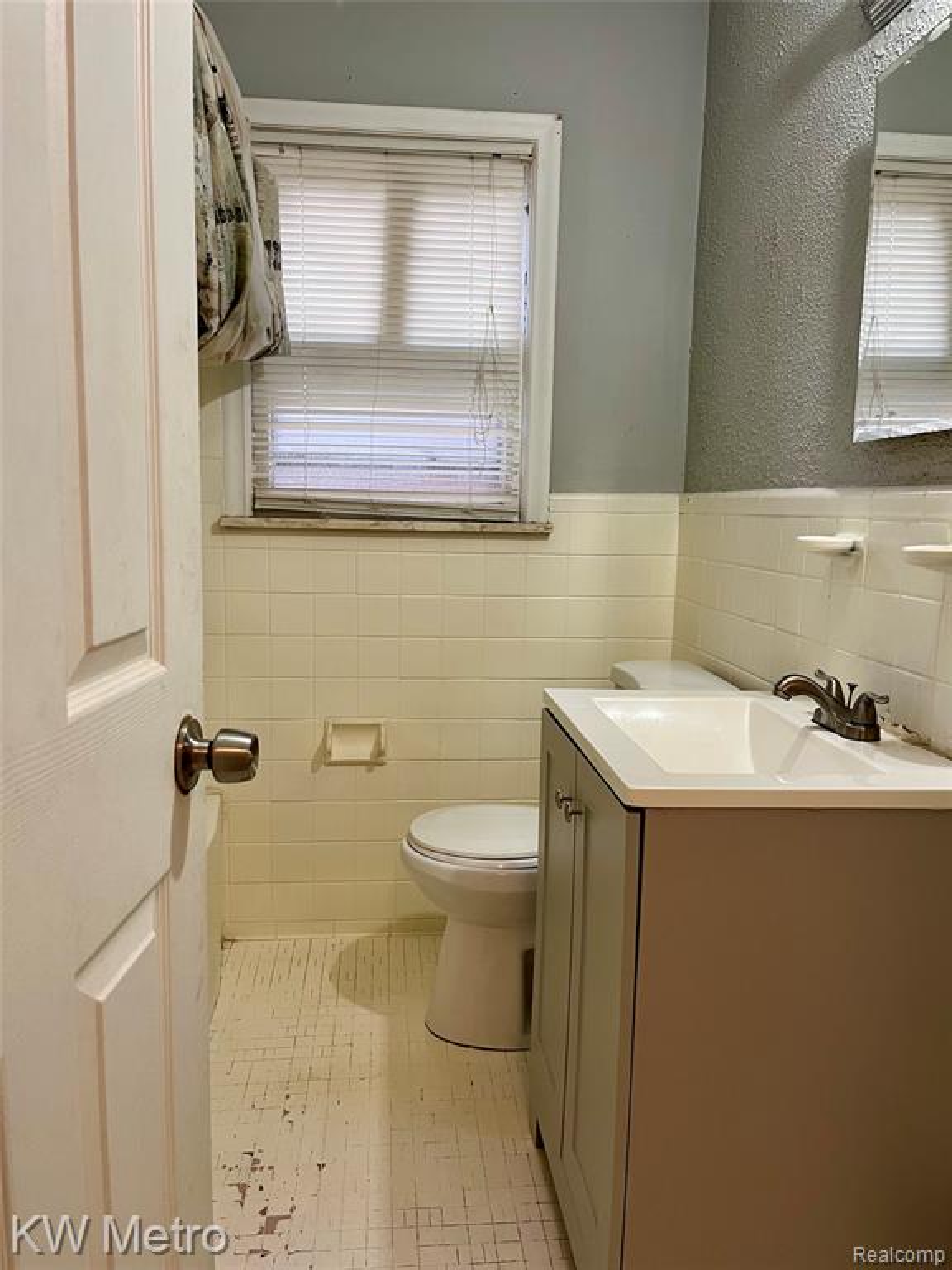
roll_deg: -0.3
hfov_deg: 53.1
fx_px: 953
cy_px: 635
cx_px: 476
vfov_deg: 67.3
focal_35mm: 26
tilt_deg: -8.2
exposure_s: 1/60
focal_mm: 5.1
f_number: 1.6
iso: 80
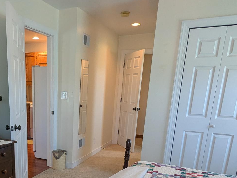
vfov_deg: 39.2
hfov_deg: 51.8
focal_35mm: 34
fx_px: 233
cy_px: 156
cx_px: 61
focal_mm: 2.35
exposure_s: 1/60
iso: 316
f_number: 2.2
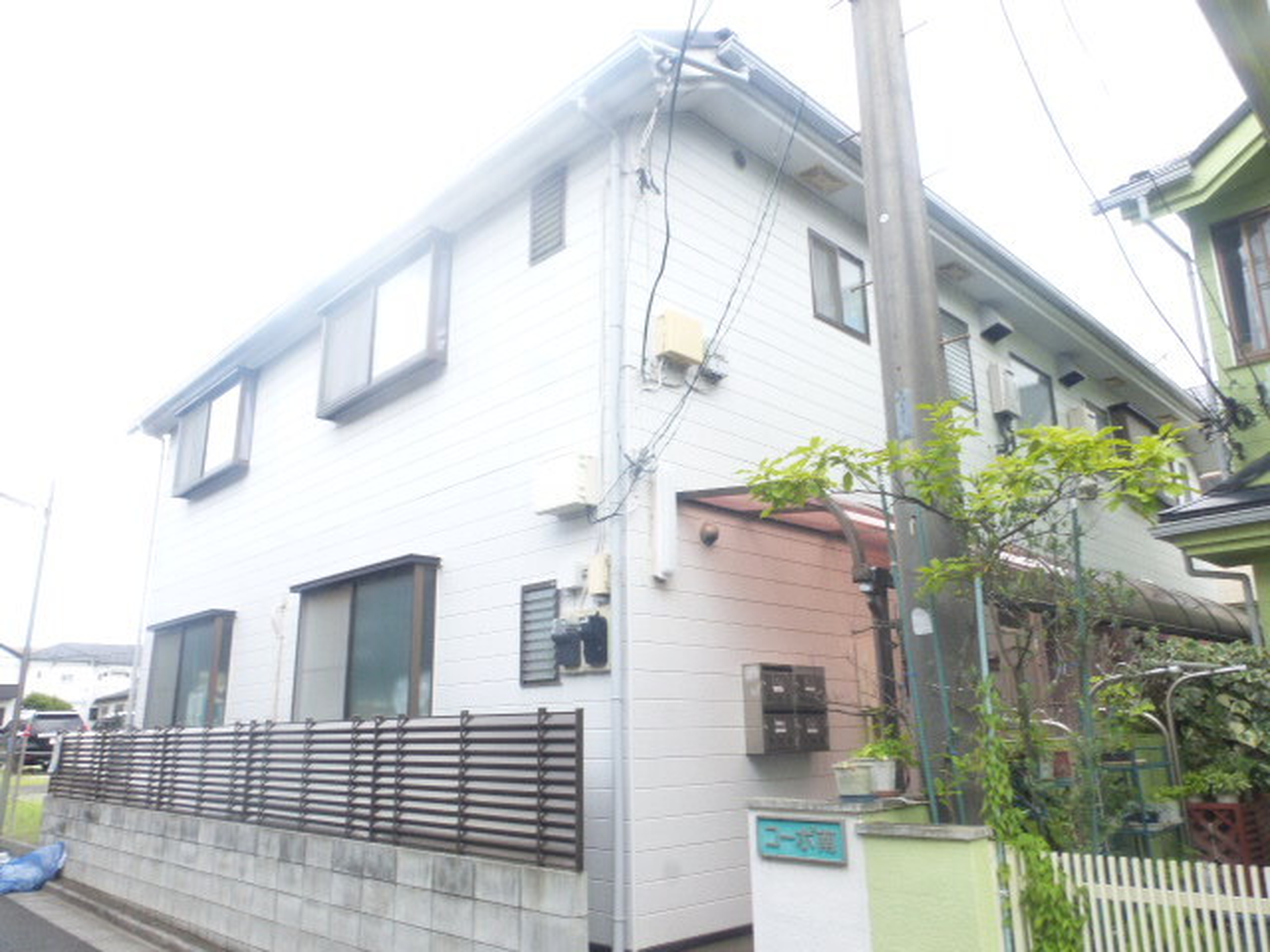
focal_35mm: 24
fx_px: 881
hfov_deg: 71.6
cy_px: 476
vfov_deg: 56.8
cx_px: 635
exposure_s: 1/60
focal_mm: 4.3
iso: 160
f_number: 6.3
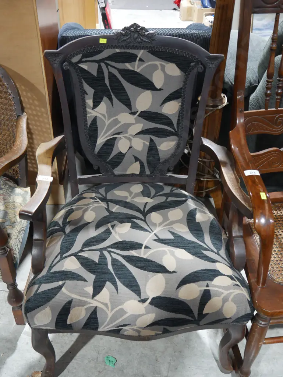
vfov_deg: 51.3
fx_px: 392
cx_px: 142
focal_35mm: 36
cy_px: 188
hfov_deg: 39.7
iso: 2000
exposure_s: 1/60
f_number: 4
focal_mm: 18
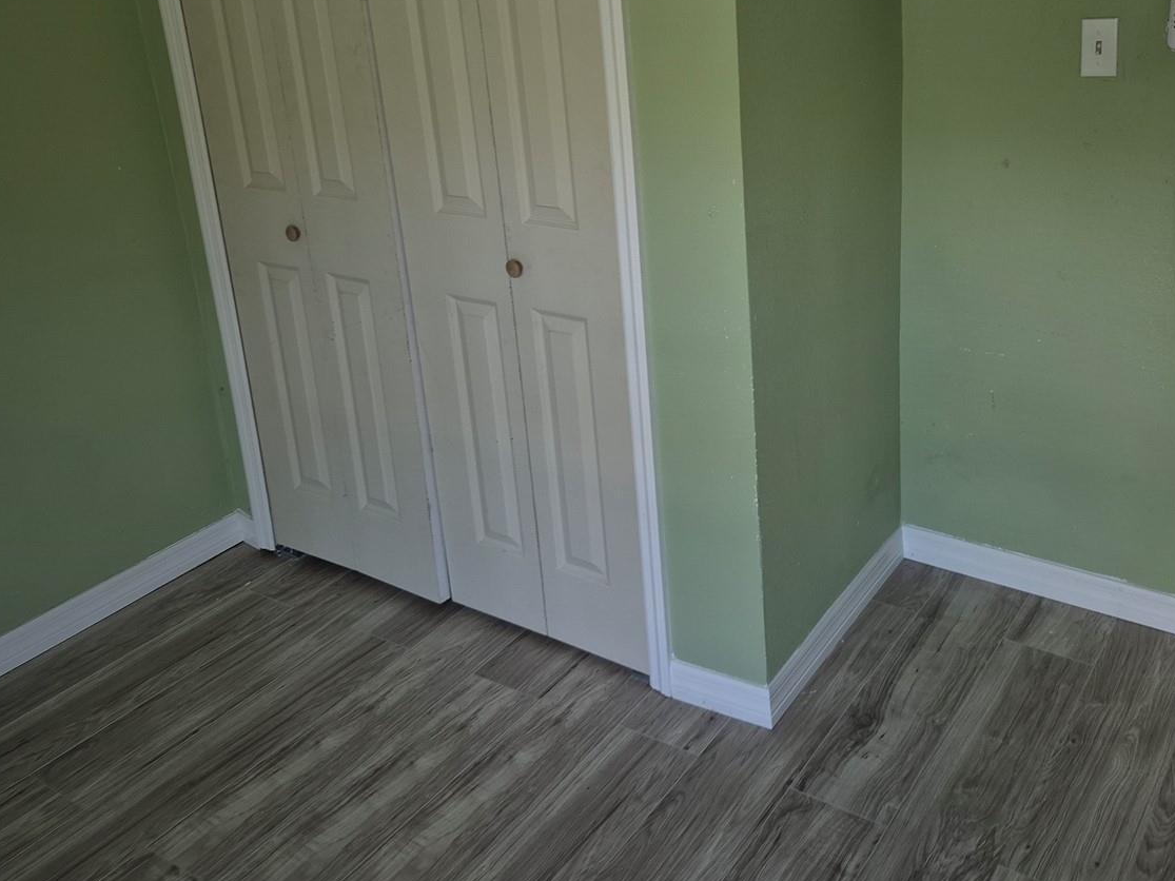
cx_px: 699
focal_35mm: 33
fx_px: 1120
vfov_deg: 42.4
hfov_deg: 55.0
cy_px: 296
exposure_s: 1/60
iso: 64
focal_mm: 5.4
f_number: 1.8
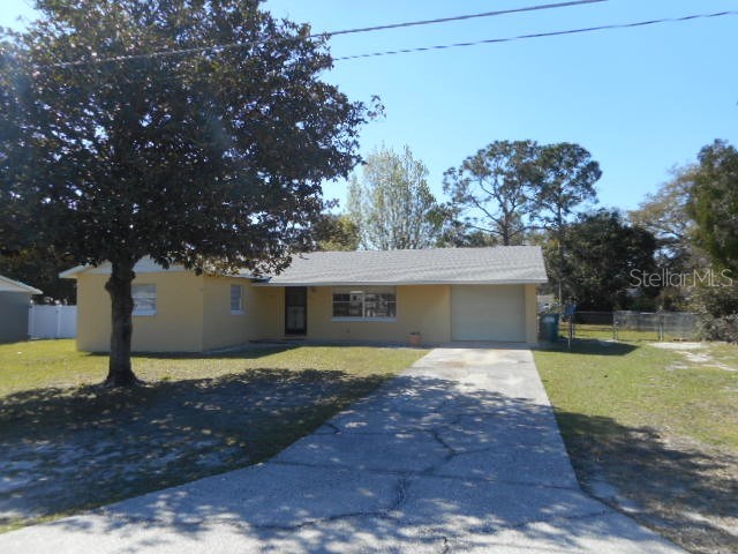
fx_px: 533
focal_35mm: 25
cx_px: 369
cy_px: 277
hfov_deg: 69.4
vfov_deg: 54.9
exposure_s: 1/500
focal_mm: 4.5
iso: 80
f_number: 3.7
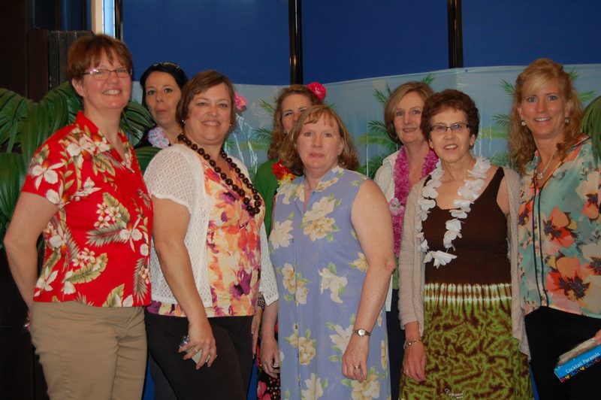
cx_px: 300
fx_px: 876
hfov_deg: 37.9
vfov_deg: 25.7
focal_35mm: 52
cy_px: 200
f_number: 4.8
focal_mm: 35
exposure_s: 1/60
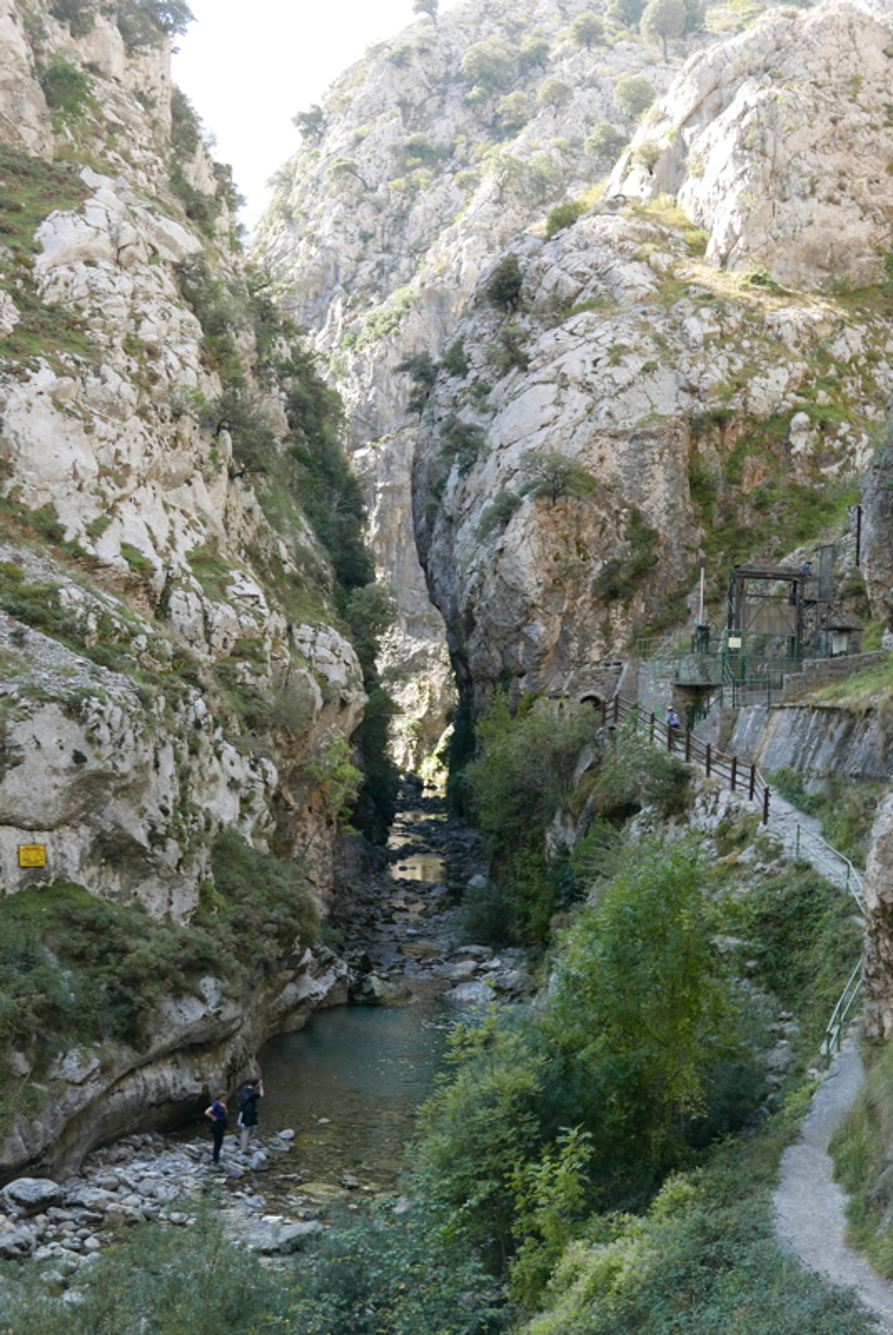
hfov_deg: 32.7
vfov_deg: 47.4
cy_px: 668
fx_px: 1522
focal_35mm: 41
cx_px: 446
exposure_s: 1/125
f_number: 4
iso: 200
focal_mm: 18.6
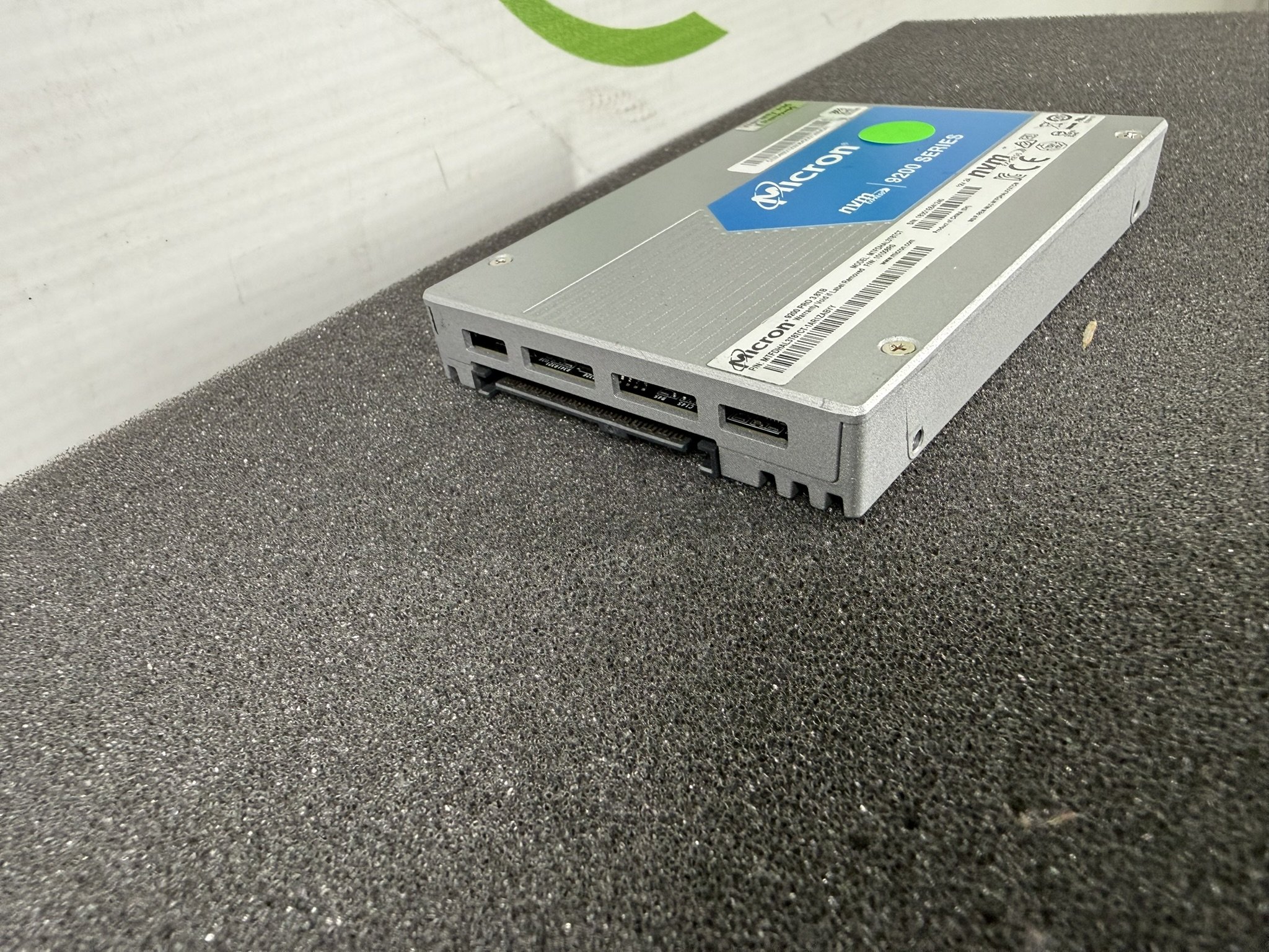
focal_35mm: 24
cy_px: 476
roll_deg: +8.1
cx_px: 634
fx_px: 880
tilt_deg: -34.9
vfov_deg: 56.8
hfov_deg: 71.6
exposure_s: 1/100
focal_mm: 2.22
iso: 125
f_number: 2.2
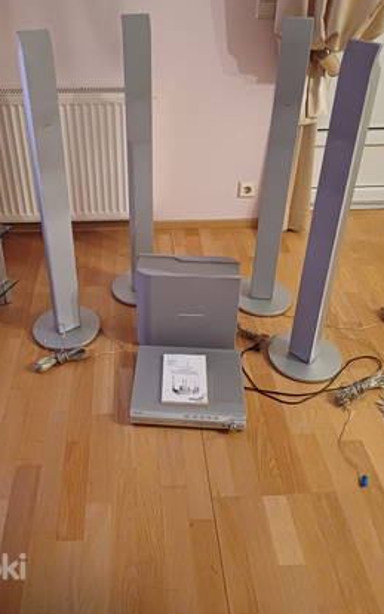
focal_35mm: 32
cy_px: 248
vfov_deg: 59.2
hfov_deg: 39.3
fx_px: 535
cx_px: 156
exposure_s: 1/20
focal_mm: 4.65
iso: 800
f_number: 1.8
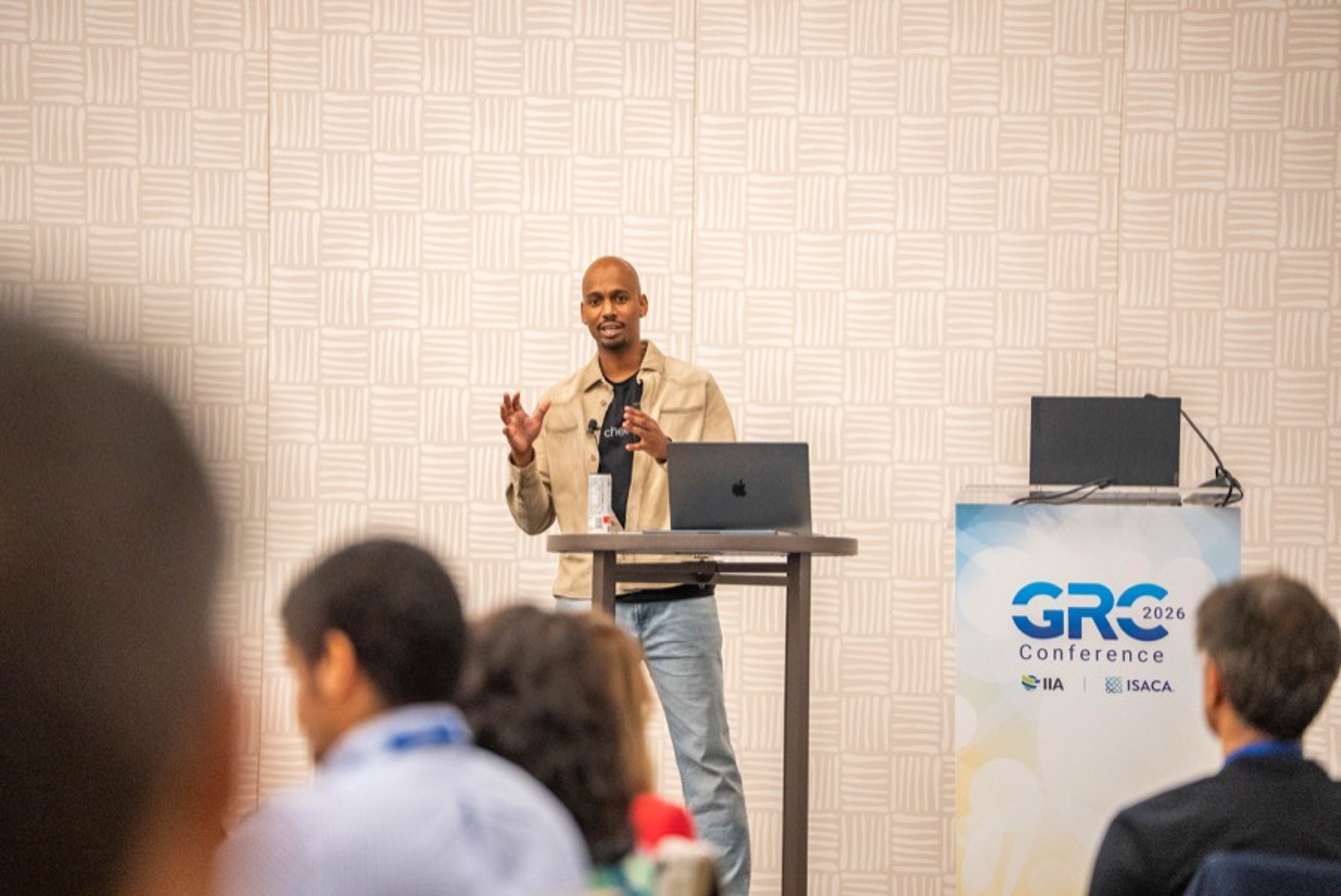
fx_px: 5590
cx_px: 670
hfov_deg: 13.7
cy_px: 448
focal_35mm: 150
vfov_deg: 9.2
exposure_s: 1/250
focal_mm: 150
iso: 2500
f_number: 2.8
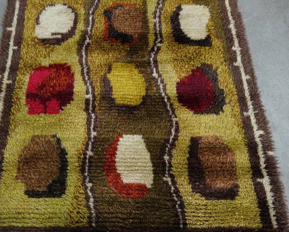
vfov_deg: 44.4
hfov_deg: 54.2
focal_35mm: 33
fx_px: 282
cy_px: 133
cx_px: 134
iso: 1250
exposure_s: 1/20
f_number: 4
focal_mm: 16
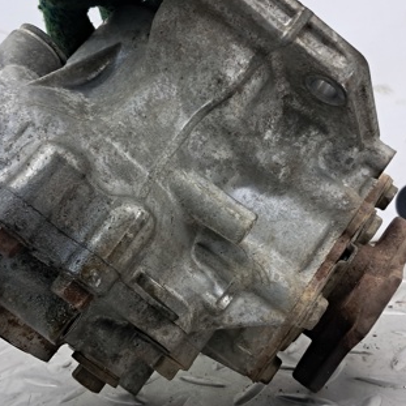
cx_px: 213
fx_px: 650
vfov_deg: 34.7
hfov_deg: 34.7
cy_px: 196
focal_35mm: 49
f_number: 1.8
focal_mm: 4
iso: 160
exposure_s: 1/50
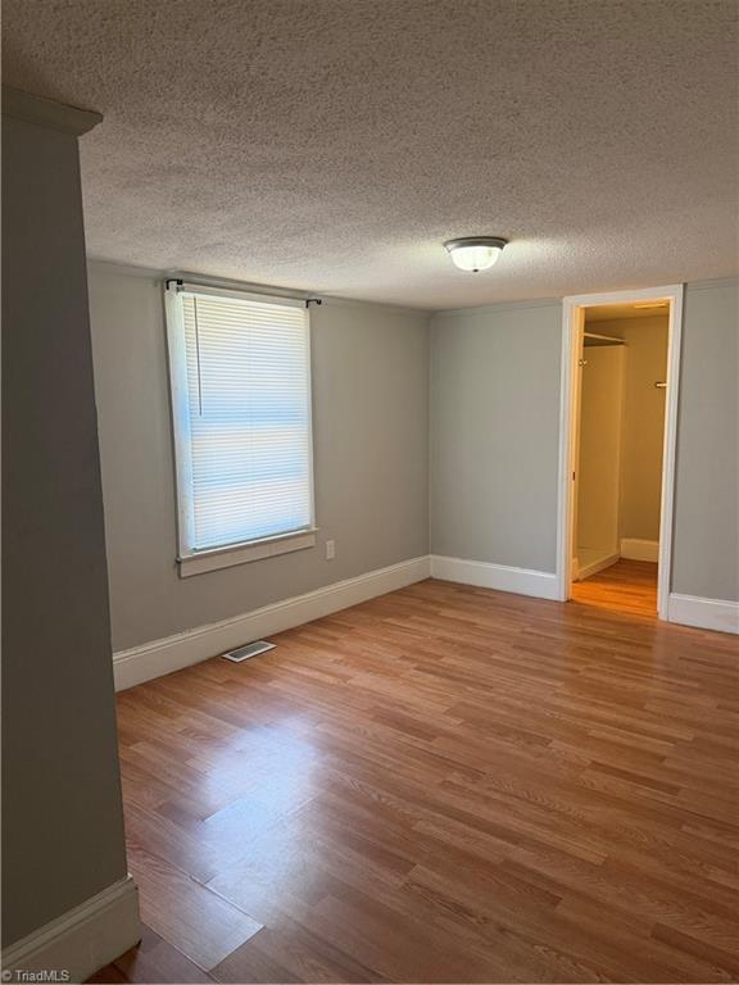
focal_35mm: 24
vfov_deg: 71.6
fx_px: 683
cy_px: 492
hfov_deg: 56.8
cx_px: 370
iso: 320
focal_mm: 6.76
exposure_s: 1/120
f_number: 1.78
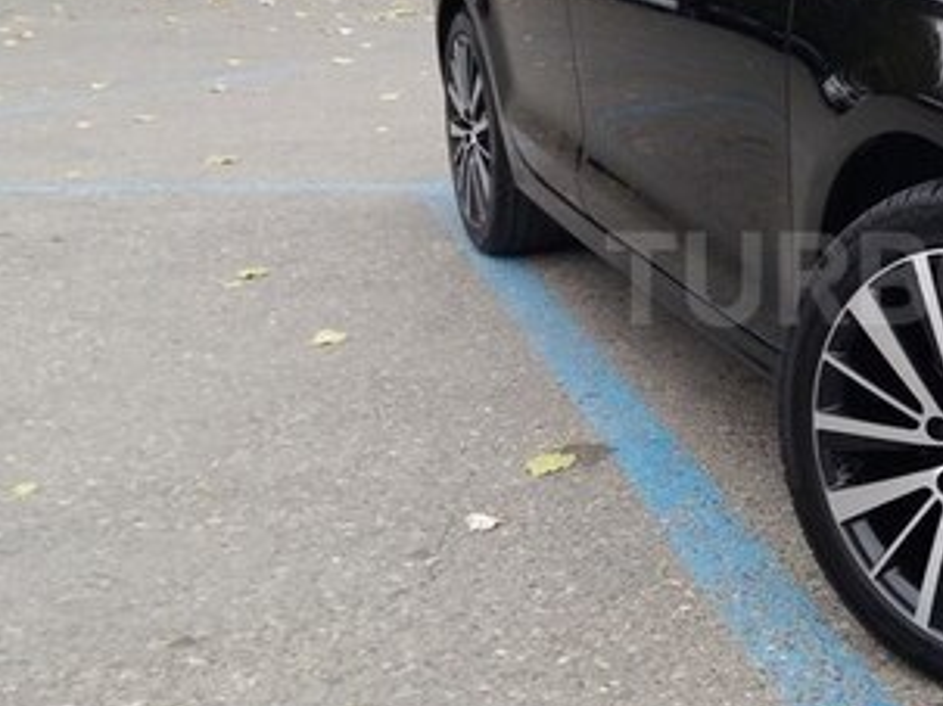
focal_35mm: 61
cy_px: 278
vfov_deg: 24.0
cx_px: 924
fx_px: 1661
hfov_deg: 29.7
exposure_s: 1/50
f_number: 1.9
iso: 80
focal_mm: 3.7
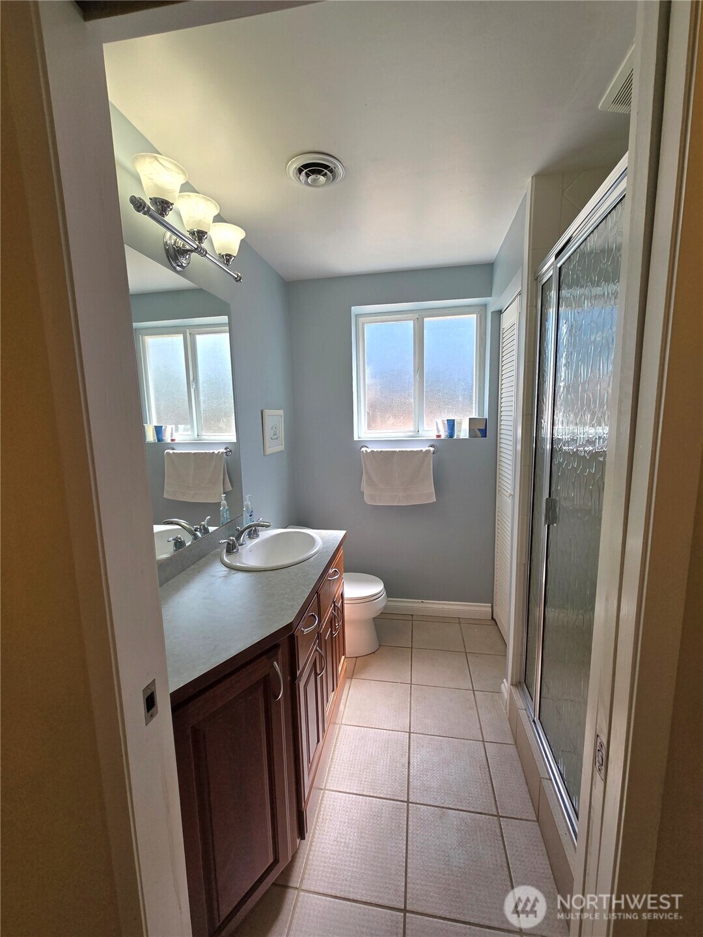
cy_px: 468
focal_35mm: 13
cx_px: 352
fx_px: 352
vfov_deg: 106.2
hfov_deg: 89.9
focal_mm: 2.2
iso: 50
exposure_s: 1/227
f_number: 2.2
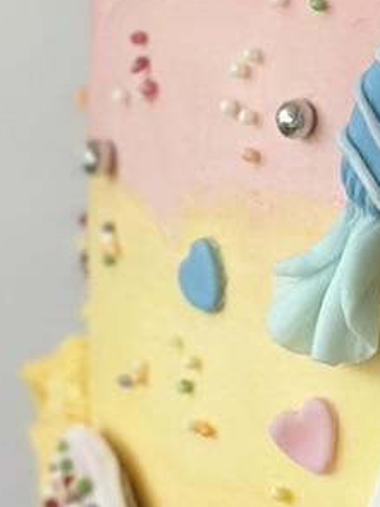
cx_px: 827
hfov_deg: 4.4
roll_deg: +0.1
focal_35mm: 333
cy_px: 263
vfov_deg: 6.0
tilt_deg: -8.3
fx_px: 4878
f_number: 1.78
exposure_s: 1/417
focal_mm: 6.86
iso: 80
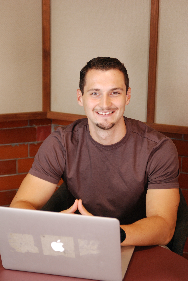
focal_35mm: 84
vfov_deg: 24.2
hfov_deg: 16.3
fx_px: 656
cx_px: 94
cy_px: 140
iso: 400
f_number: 2.8
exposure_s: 1/100
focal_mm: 56
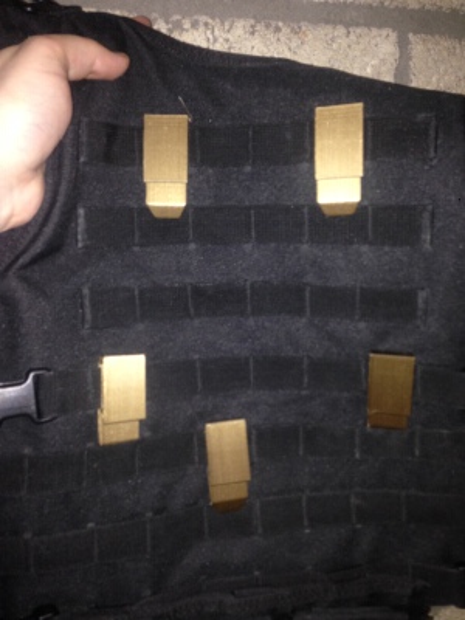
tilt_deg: -10.1
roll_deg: +2.6
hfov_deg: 42.9
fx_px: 591
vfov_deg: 55.4
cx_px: 232
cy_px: 310
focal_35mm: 33
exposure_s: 1/16
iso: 100
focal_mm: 4.12
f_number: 2.4
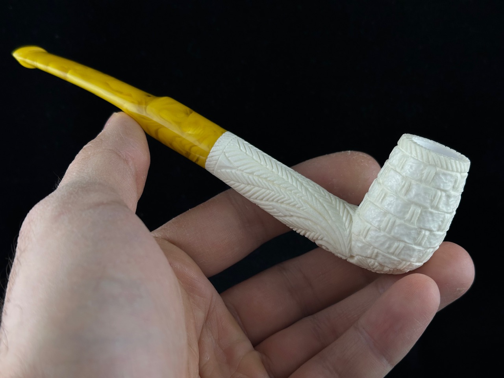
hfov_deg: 39.7
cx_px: 252
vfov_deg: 30.3
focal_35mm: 48
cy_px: 189
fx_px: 699
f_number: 1.78
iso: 64
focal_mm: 6.86
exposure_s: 1/704
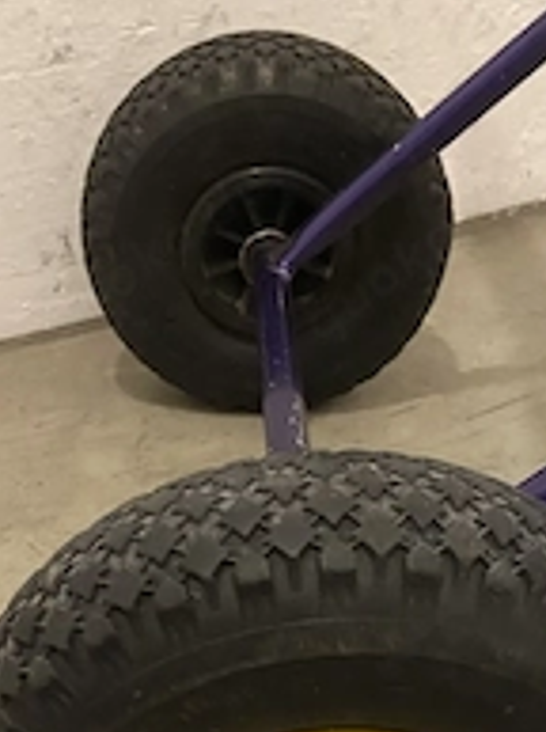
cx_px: 292
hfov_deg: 26.9
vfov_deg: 34.3
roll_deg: +1.0
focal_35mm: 54
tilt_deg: -38.2
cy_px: 603
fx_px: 1139
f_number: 1.8
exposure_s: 1/25
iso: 640
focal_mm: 4.25
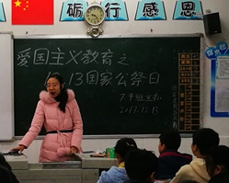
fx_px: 637
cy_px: 116
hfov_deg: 19.9
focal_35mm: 94
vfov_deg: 16.3
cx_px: 16
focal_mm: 4.5
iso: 250
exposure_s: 1/33.3
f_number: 2.2
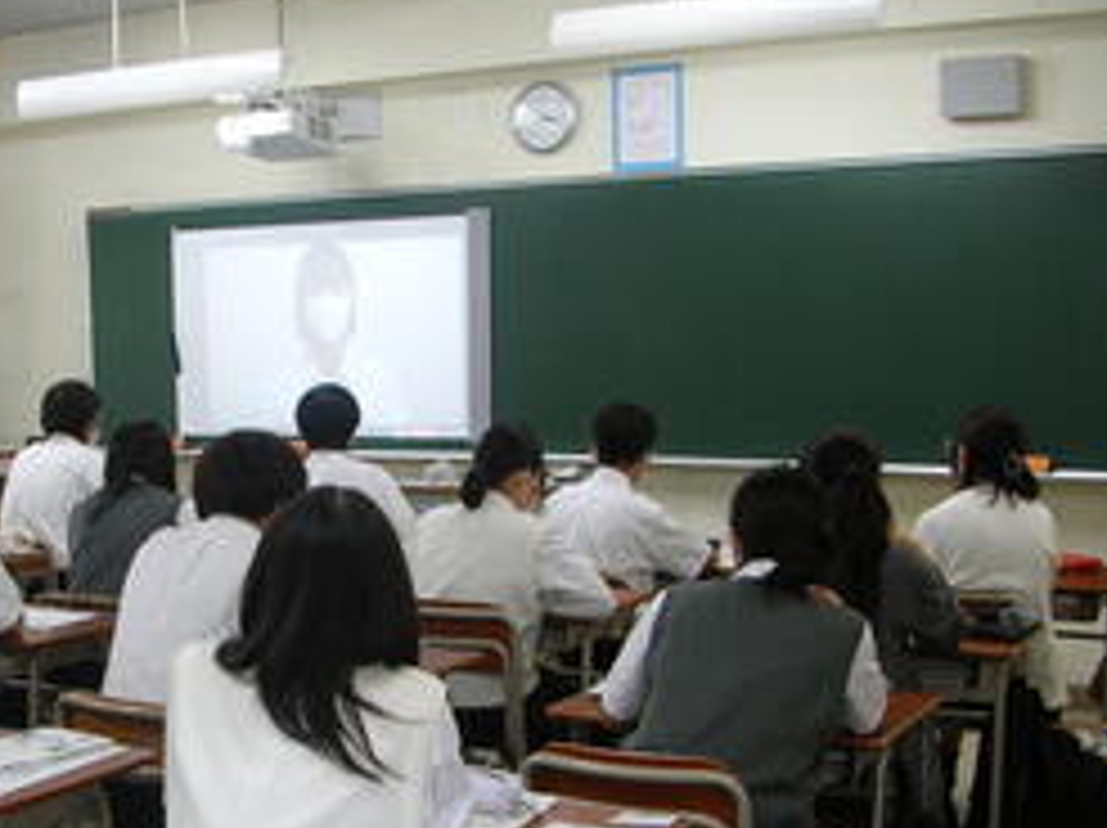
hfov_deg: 33.1
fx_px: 1821
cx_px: 274
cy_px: 612
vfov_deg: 25.3
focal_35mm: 57
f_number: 2.8
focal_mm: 5.8
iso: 50
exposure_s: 1/17.4
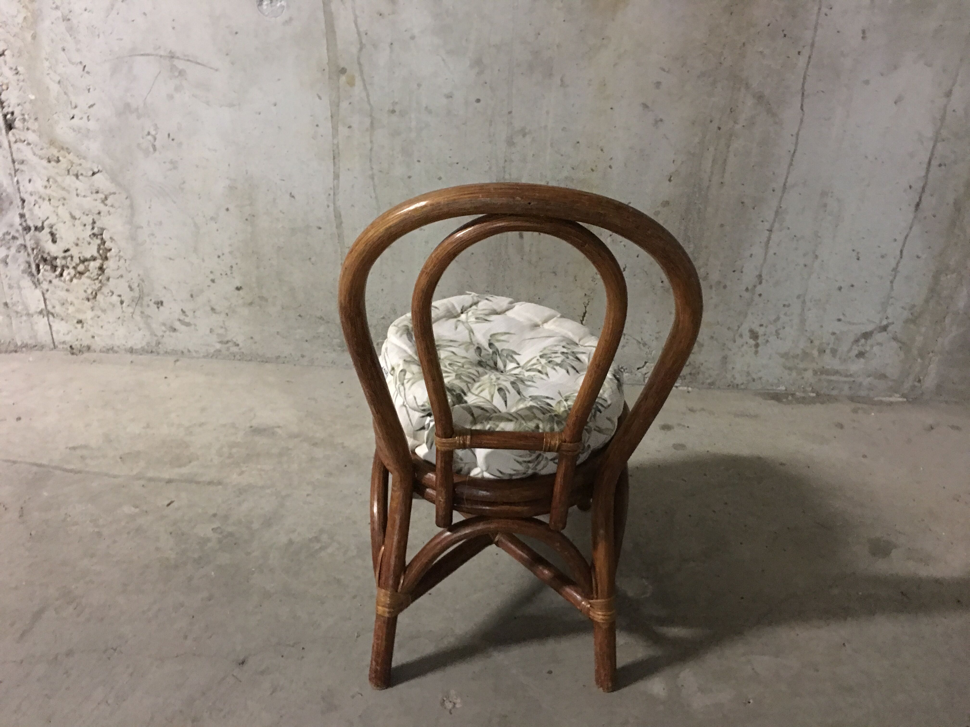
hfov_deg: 61.7
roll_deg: -3.6
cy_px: 364
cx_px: 485
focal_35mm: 29
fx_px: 813
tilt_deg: -28.8
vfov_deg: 48.2
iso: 125
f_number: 2.2
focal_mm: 4.15
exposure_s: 1/4
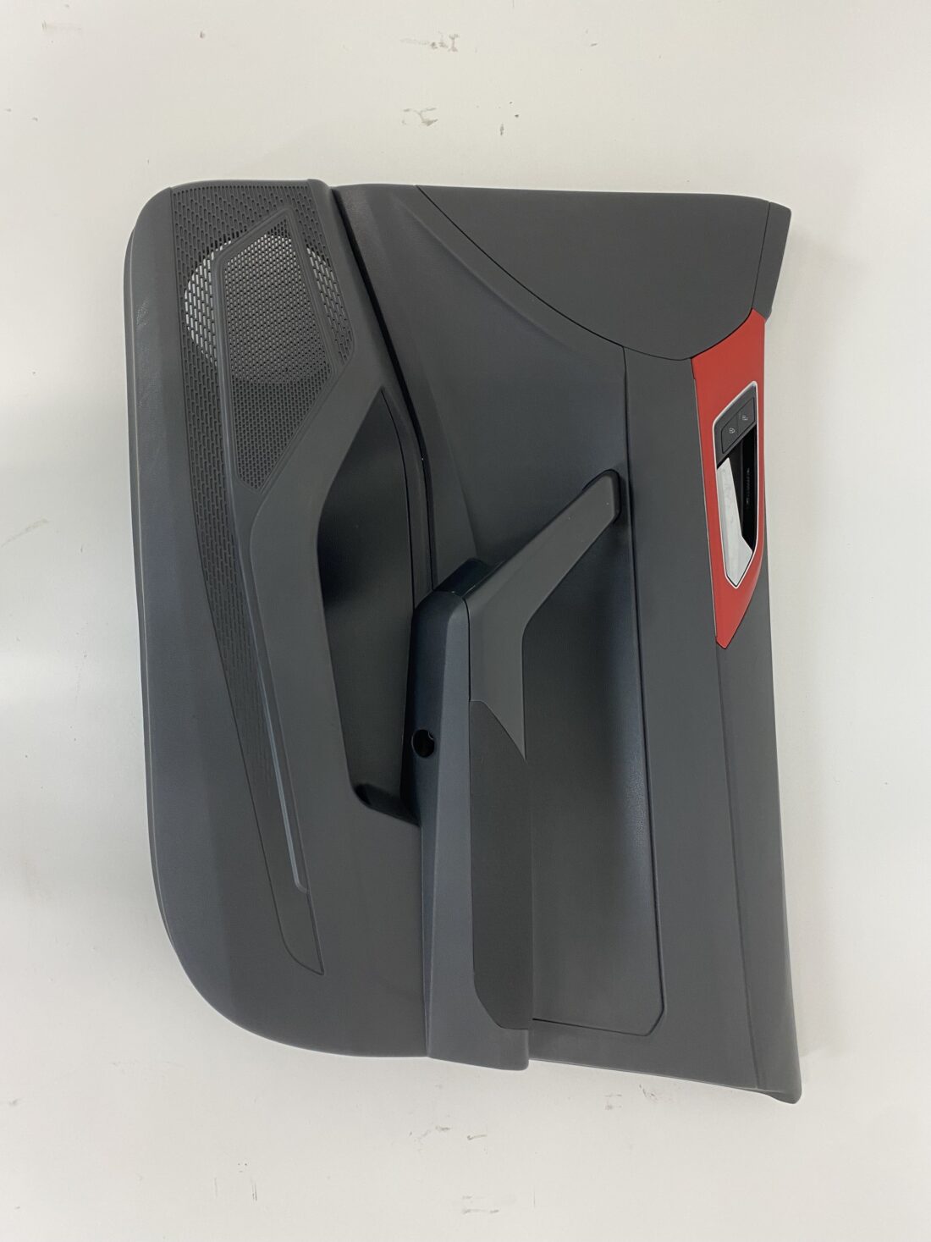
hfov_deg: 53.1
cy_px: 621
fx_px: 932
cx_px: 466
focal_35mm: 26
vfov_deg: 67.3
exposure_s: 1/50
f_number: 1.8
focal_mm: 4.25
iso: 80
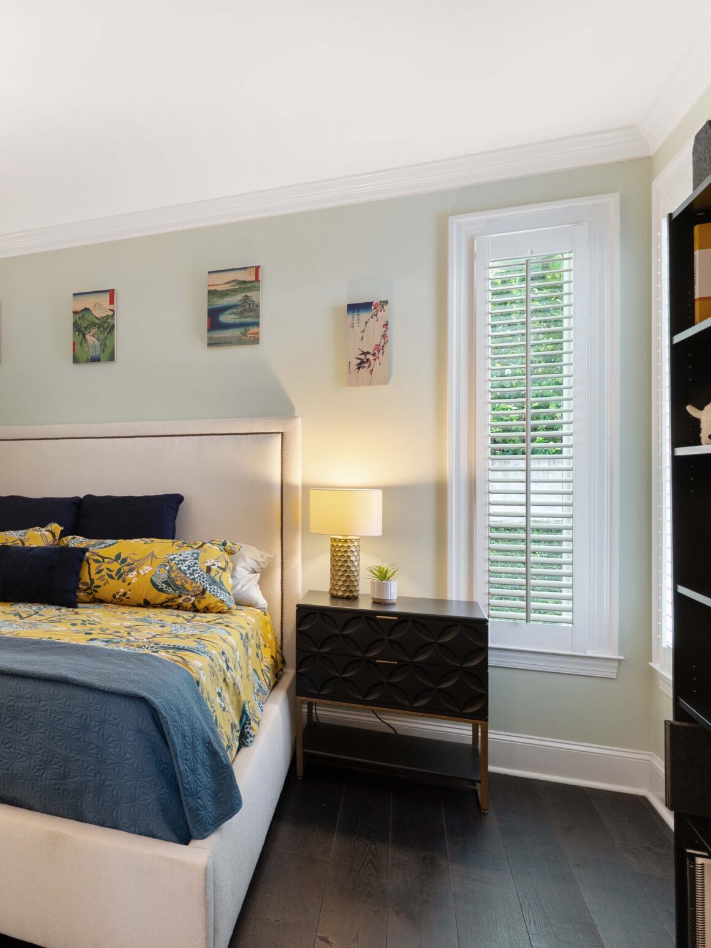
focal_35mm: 27
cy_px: 503
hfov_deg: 43.9
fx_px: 740
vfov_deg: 65.3
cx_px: 1
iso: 200
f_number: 8
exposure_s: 1/1.25
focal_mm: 17
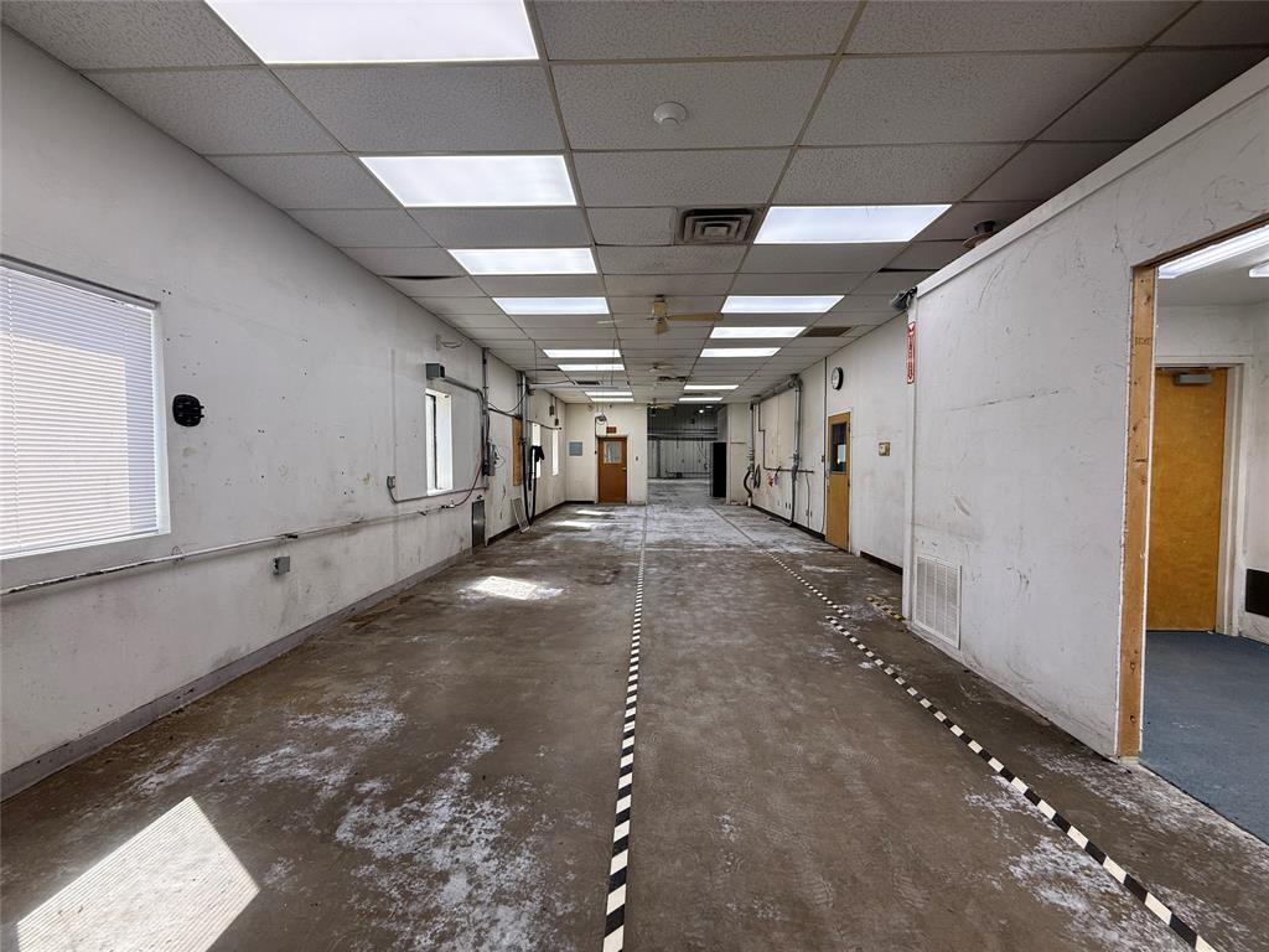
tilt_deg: -1.7
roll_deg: -0.5
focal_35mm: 14
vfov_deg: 85.7
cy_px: 476
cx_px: 634
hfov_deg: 102.1
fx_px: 513
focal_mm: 2.22
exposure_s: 1/120
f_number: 2.2
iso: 80
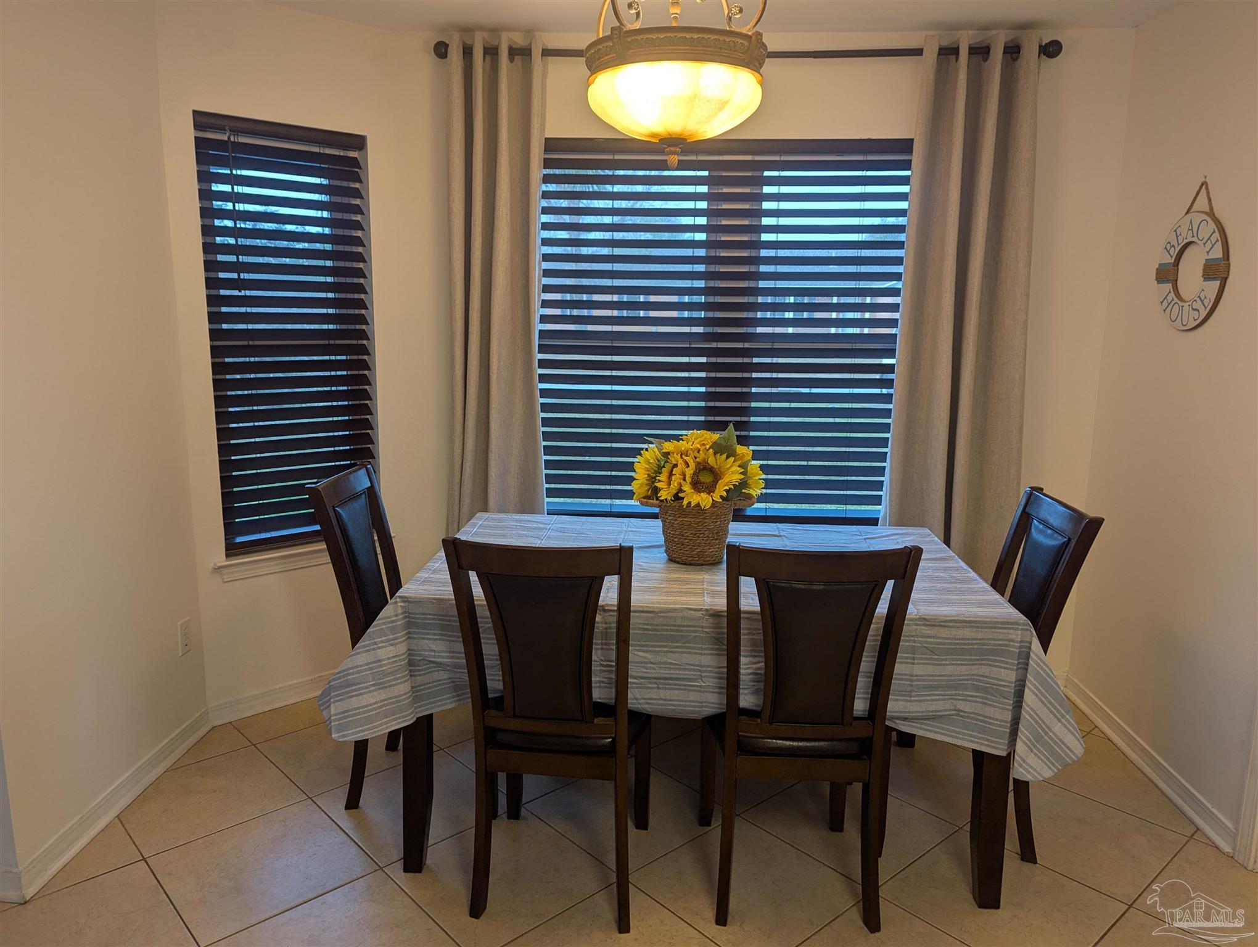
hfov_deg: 71.5
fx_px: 873
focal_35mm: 24
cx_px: 629
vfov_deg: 56.9
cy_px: 474
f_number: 1.85
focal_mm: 6.81
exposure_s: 1/60
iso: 126
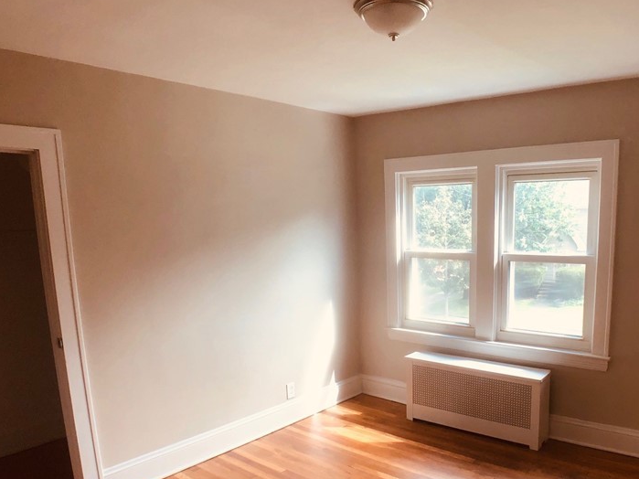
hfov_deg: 45.3
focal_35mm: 41
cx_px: 406
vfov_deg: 34.7
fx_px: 757
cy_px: 326
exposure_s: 1/120
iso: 64
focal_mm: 3.99
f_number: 1.8
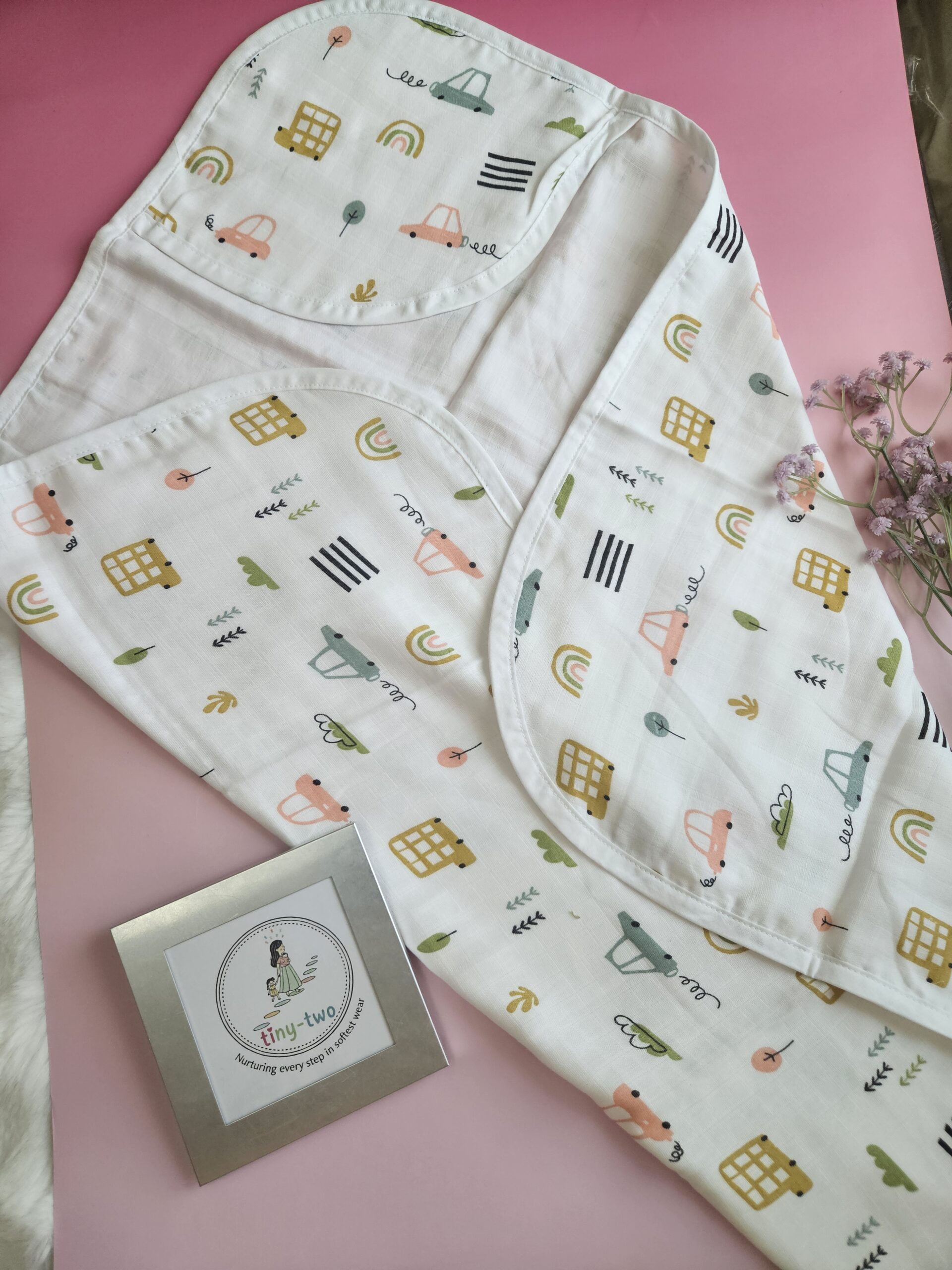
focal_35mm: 23
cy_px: 635
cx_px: 476
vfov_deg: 73.9
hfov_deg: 58.9
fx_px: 843
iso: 200
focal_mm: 5.4
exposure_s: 1/180
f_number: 1.8
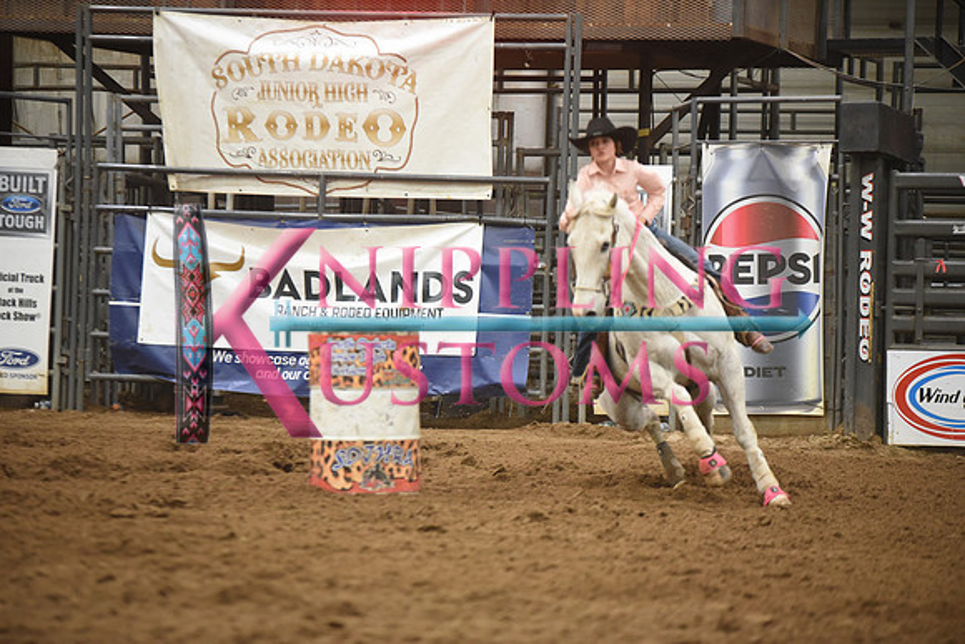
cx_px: 482
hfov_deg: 11.7
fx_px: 4692
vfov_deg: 7.9
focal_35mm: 175
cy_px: 322
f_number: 2.8
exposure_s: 1/400
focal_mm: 175
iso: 4000
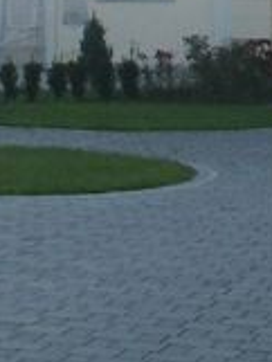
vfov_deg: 10.2
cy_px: -425
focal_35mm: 174
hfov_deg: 8.5
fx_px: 1821
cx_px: 223
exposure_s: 1/125
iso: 64
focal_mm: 7.18
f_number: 6.7
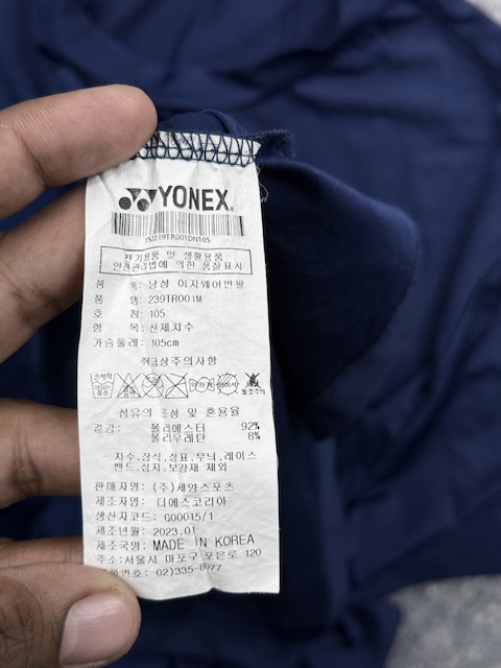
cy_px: 334
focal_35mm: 48
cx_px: 250
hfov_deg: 30.3
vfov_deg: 39.7
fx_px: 926
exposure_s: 1/233
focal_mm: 6.76
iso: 64
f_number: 1.78
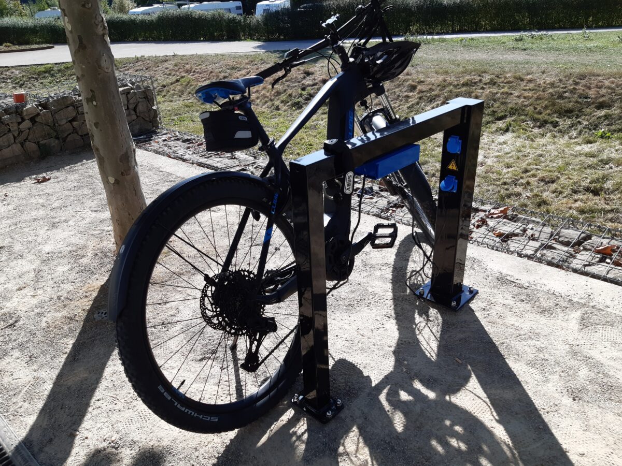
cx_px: 311
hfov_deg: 67.3
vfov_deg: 53.1
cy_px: 233
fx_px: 467
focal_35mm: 26
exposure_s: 1/1209
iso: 40
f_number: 1.7
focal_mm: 3.92
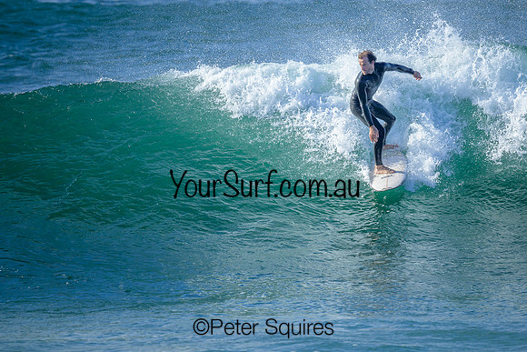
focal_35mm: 918
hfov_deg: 2.2
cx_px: 302
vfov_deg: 1.5
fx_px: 13446
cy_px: 151
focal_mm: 800
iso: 360
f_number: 6.3
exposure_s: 1/2000
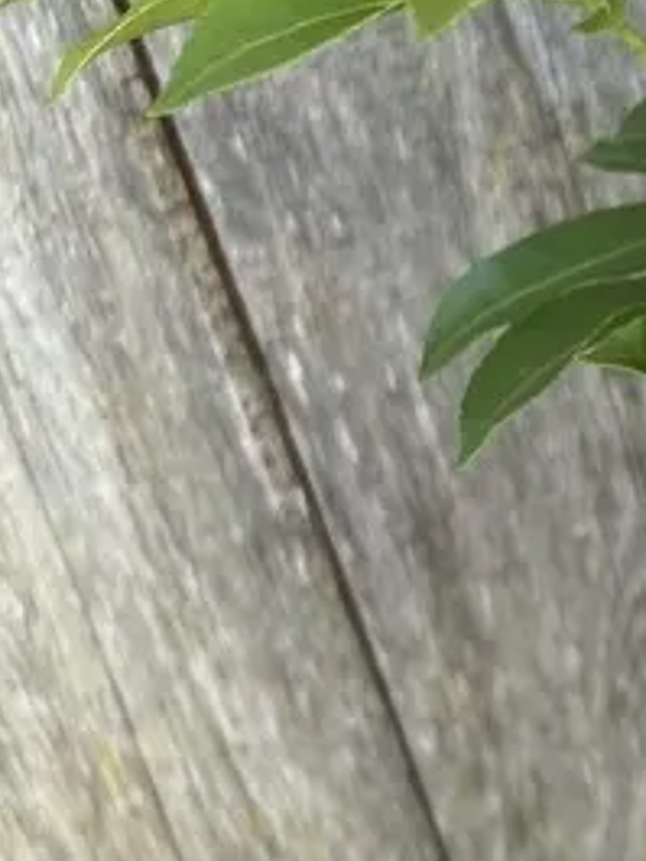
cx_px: 1185
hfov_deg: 12.7
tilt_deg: -41.3
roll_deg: +3.2
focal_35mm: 106
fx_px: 2635
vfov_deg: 18.4
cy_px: 198
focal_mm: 4.2
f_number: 1.6
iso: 32
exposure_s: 1/330
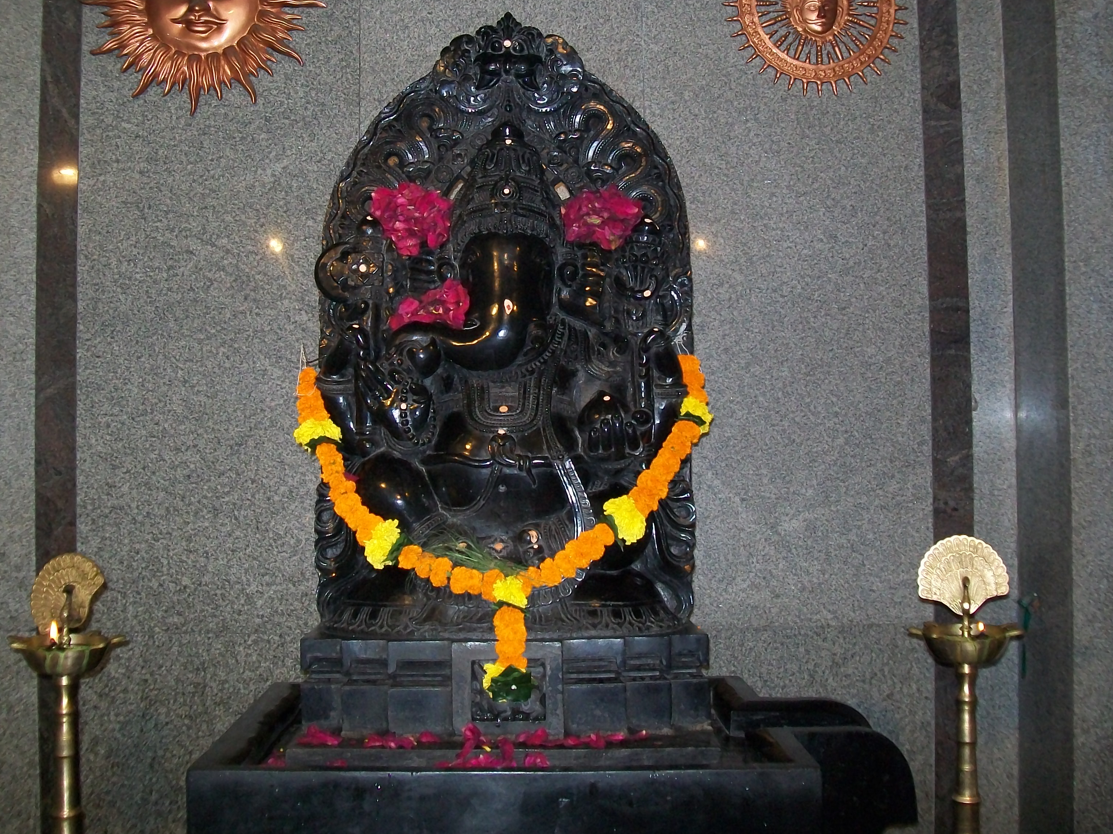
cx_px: 497
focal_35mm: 41
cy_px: 377
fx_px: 1318
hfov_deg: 45.7
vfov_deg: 35.1
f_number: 2.7
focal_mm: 6
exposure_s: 1/60
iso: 160
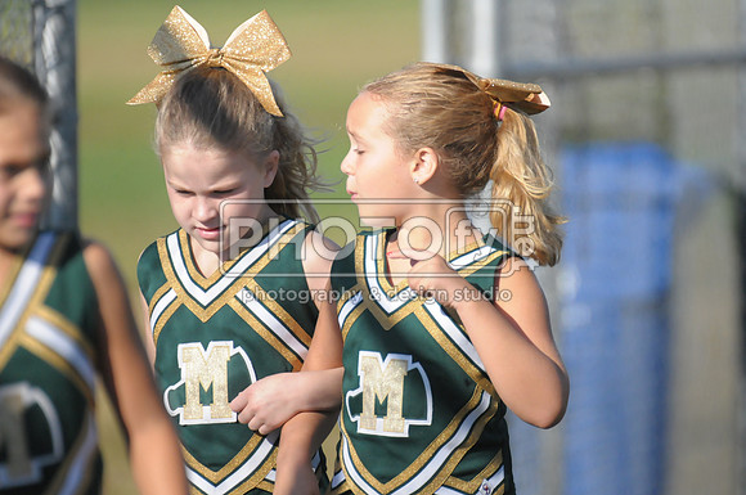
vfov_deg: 2.3
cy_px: 248
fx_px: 12416
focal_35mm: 600
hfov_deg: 3.4
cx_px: 373
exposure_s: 1/8000
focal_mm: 400
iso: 1600
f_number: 4
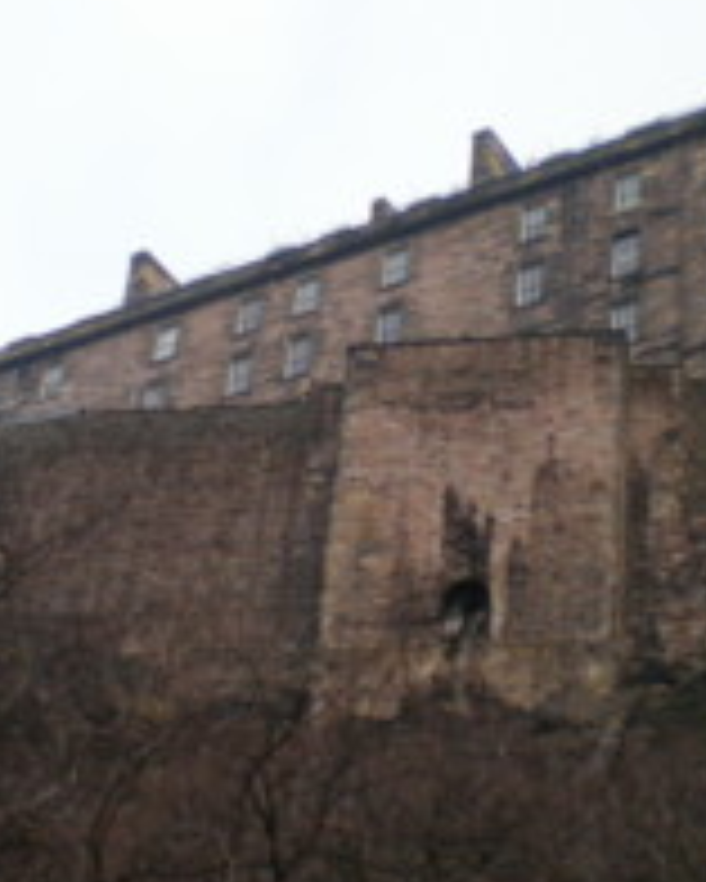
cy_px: 436
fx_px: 2218
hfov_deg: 18.1
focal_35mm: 85
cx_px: 270
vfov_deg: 22.5
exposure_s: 1/160
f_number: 3.1
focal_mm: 6.3
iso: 64
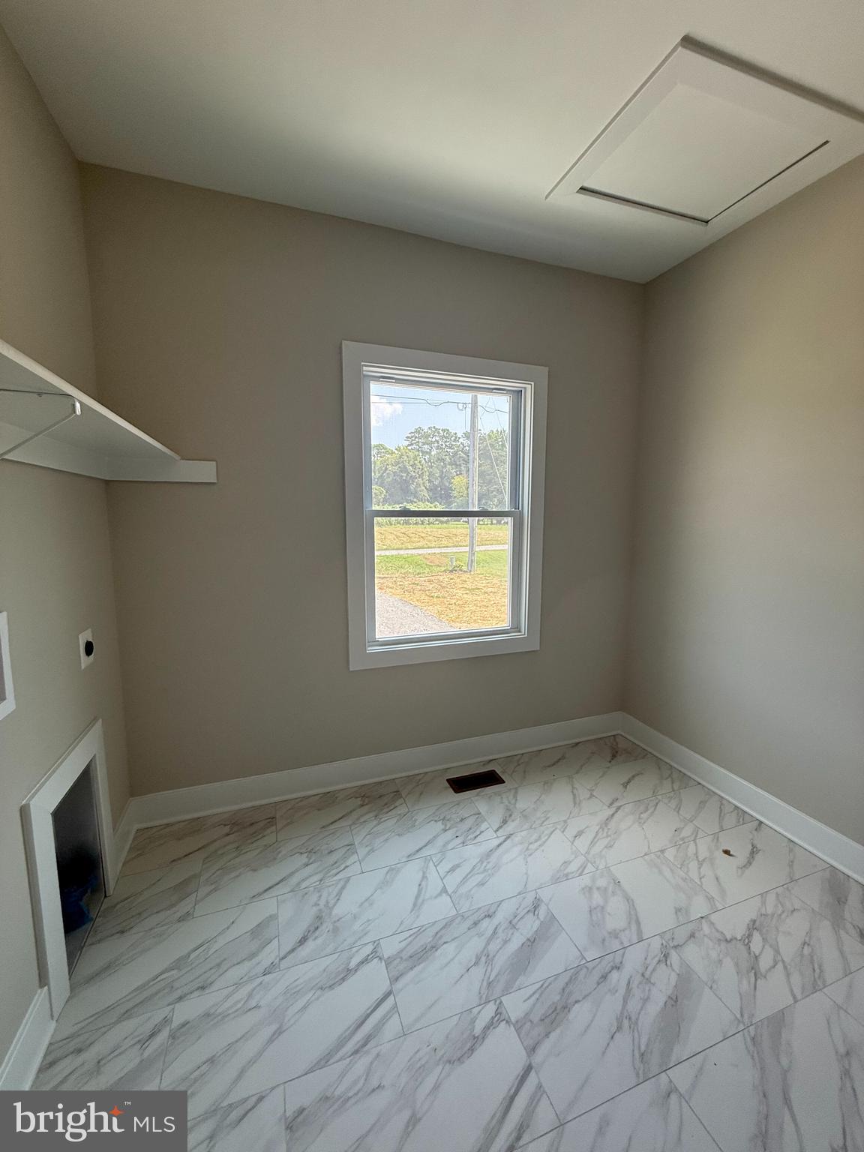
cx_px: 432
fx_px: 466
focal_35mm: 14
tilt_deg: -7.0
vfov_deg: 102.1
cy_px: 576
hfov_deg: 85.7
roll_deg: +0.1
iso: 64
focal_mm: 2.22
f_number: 2.2
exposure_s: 1/243
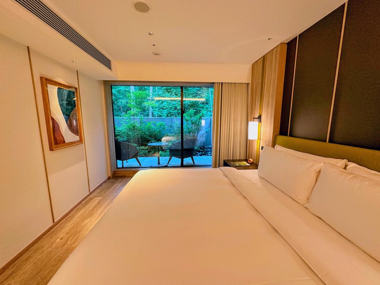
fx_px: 154
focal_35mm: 14
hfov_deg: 102.1
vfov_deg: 85.7
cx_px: 190
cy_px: 142
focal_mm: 2.22
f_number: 2.2
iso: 200
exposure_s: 1/60
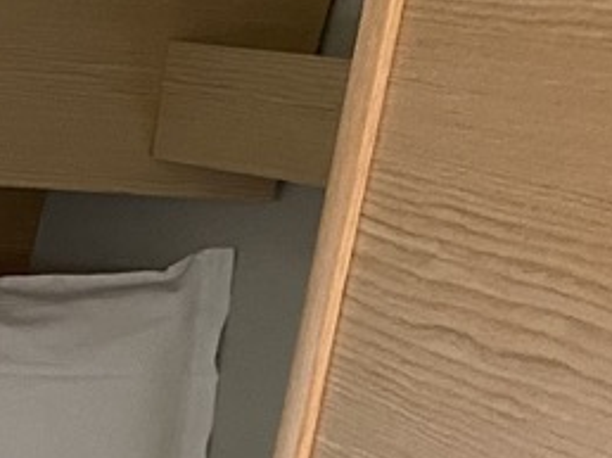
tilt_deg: -26.5
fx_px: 2137
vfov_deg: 11.0
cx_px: -420
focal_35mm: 121
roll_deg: -4.1
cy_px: 944
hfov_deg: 14.7
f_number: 1.8
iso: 400
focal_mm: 4.25
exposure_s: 1/60
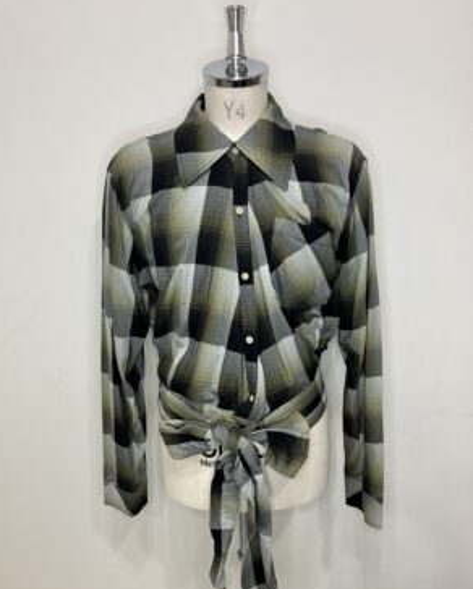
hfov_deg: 48.6
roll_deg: +0.5
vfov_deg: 58.7
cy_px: 316
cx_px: 233
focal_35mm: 30
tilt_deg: -16.1
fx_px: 524
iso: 80
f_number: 1.8
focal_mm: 3.99
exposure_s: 1/50
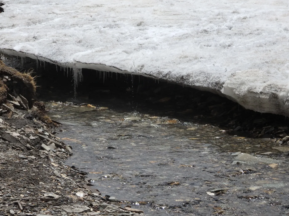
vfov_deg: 12.0
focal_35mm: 123
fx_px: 1027
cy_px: 91
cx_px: 133
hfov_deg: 16.0
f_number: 5
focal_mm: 19
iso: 125
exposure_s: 1/1250
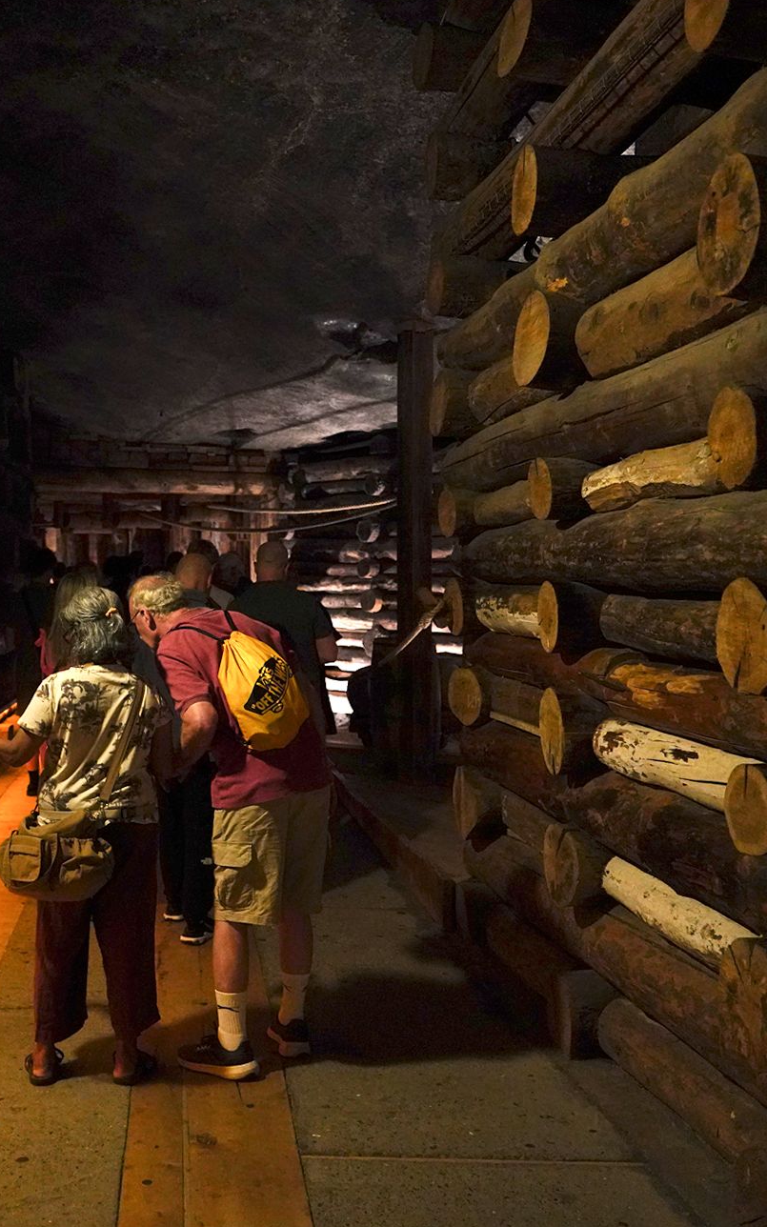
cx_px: 165
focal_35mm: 38
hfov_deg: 32.7
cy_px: 607
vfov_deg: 51.5
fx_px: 1271
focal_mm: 24
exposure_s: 1/80
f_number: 2.8
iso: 6400
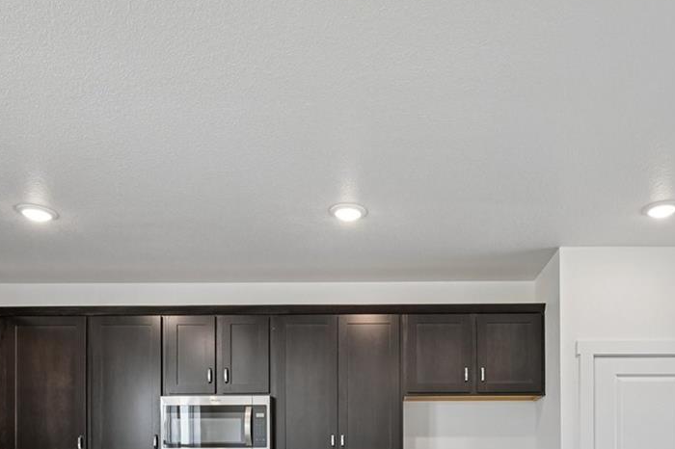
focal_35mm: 32
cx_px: 387
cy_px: 453
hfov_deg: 58.5
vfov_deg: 36.7
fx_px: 600
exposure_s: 1/15
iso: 320
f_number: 10
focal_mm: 14
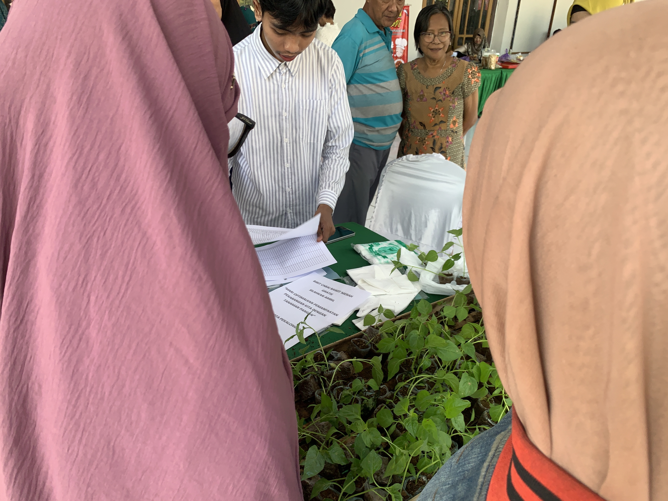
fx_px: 502
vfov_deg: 53.1
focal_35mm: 26
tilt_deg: -24.1
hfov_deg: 67.3
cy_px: 250
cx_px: 334
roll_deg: -7.0
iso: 64
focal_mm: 4.25
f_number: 1.8
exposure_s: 1/121
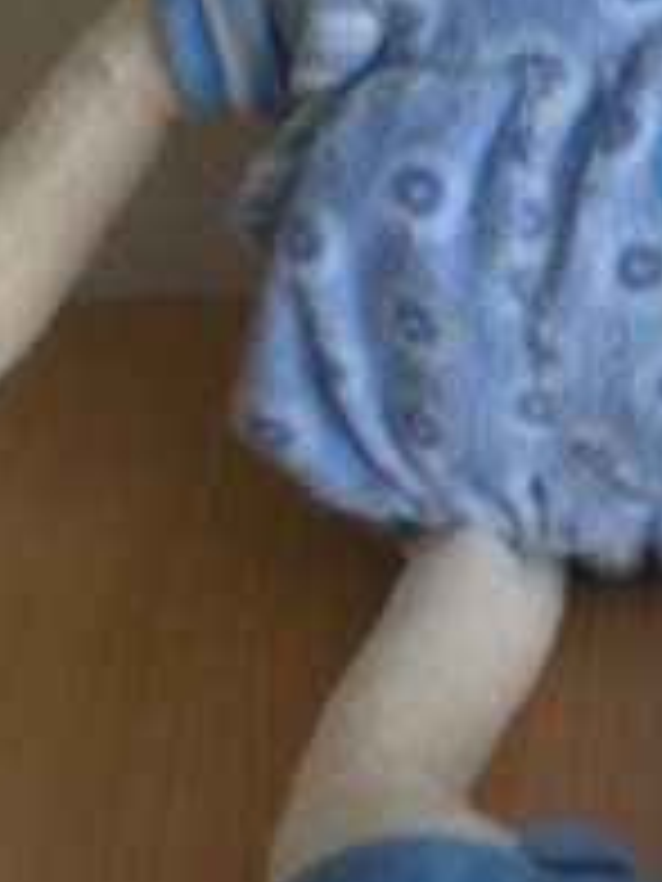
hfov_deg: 14.4
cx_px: 648
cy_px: 216
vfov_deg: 19.3
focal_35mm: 101
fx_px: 2575
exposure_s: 1/8
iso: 413
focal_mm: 6.3
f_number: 3.1
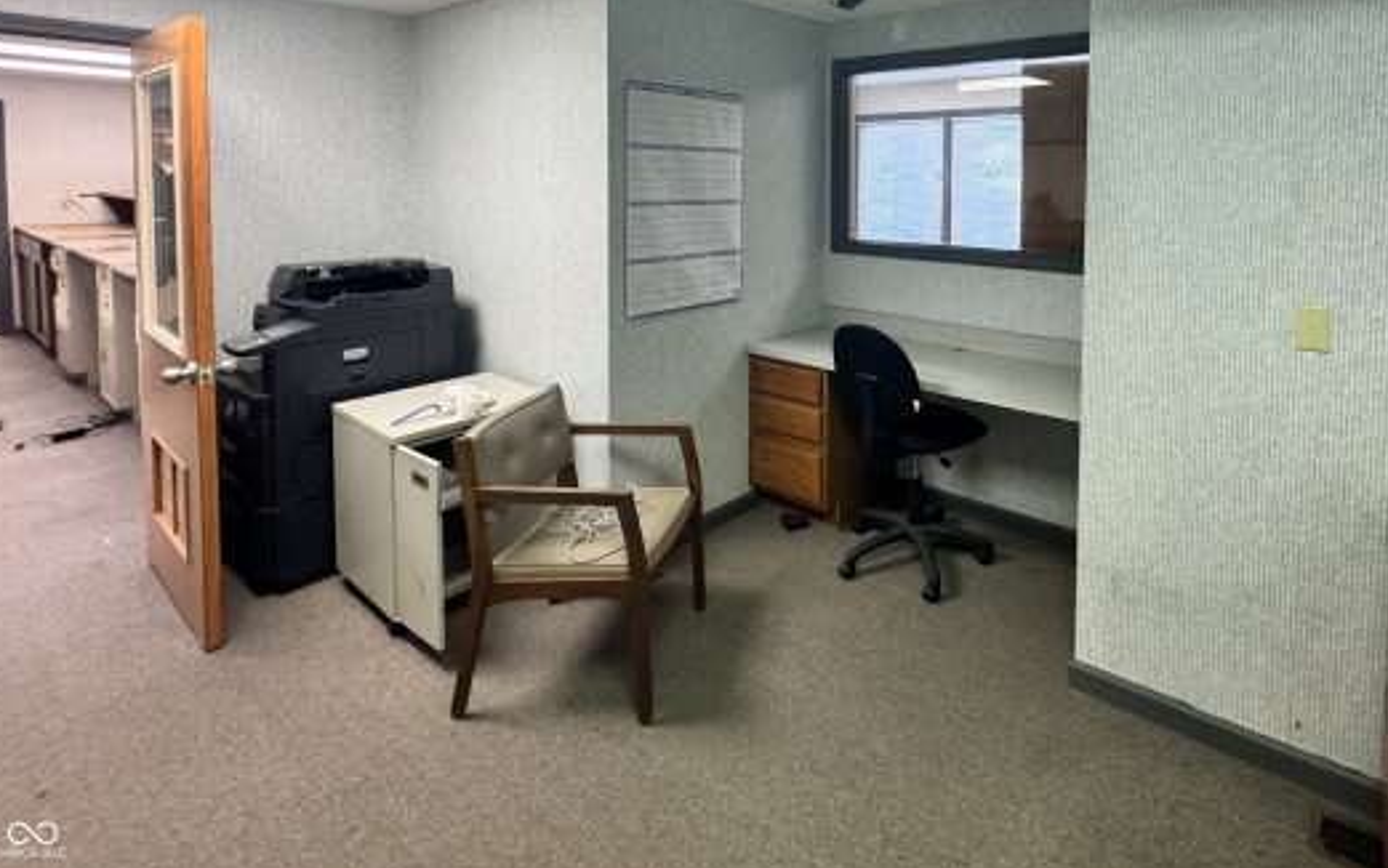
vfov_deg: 58.7
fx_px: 719
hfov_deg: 86.2
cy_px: 208
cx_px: 870
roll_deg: -0.4
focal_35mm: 19
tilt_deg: -3.1
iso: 320
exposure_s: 1/120
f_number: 2.2
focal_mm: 2.22
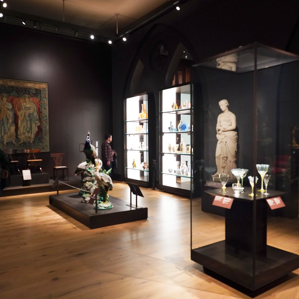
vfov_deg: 55.6
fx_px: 283
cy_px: 150
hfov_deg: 55.6
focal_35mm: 29
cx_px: 154
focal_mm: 22
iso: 4000
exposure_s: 1/100
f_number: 3.5
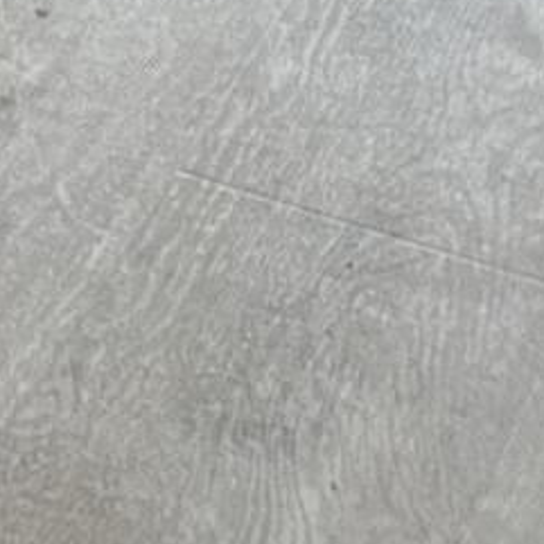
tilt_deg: -1.5
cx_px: -1144
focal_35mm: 191
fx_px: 3396
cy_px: -1569
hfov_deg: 7.8
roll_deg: +1.6
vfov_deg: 7.1
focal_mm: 5.7
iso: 160
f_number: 1.5
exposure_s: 1/60
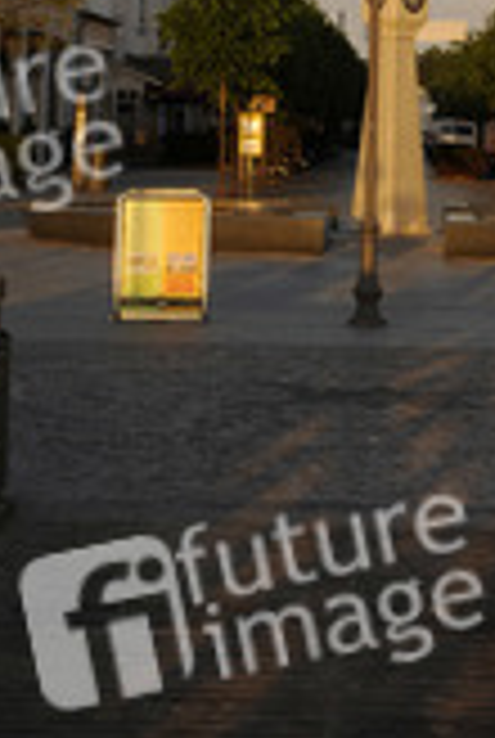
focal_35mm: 151
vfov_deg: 13.3
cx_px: 385
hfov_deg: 9.1
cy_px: -72
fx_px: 3101
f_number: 9
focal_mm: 62
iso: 400
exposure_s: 1/320
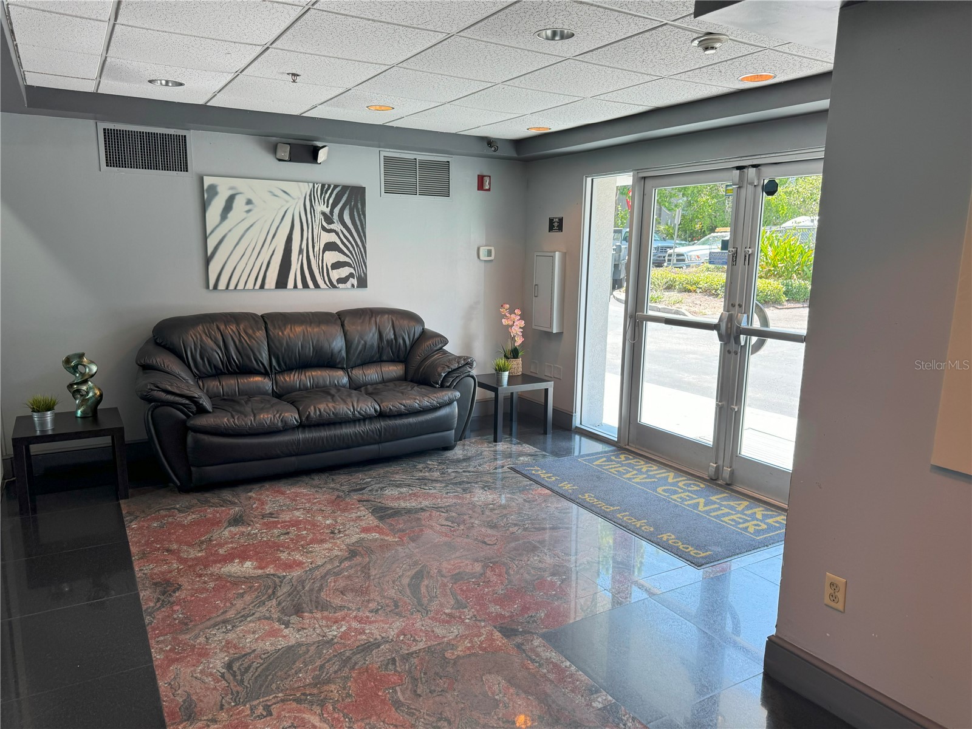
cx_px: 486
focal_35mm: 24
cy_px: 364
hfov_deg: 71.6
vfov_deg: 56.8
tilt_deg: -8.8
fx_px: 674
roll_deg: -0.1
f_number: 1.78
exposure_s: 1/120
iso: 64
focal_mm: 6.76
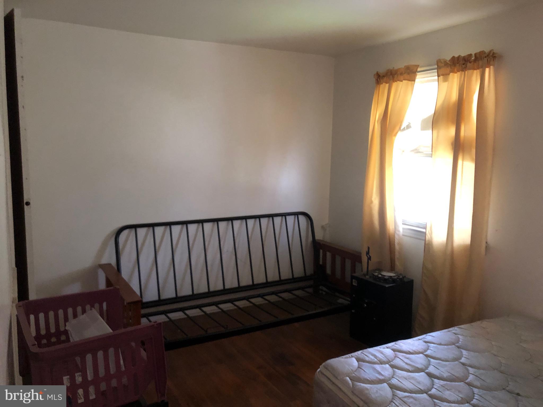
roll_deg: -0.1
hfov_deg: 63.4
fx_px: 439
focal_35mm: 28
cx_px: 272
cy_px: 204
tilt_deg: -7.6
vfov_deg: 49.7
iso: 100
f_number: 1.8
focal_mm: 3.99
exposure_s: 1/9
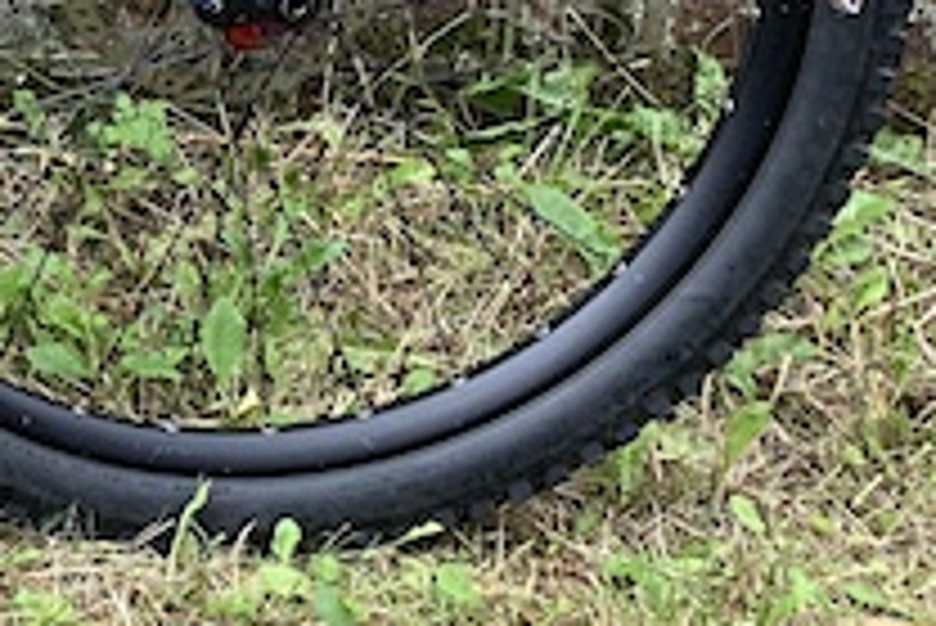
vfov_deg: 12.4
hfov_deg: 16.2
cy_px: -360
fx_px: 2706
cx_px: -792
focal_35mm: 104
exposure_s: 1/122
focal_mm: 4.25
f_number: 1.8
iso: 25
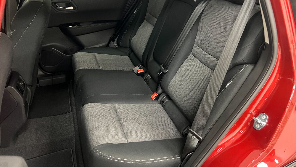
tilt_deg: -26.4
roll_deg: -1.8
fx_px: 228
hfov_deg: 66.1
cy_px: 67
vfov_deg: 40.0
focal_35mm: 29
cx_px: 149
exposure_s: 1/30
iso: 500
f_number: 1.5
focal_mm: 5.7
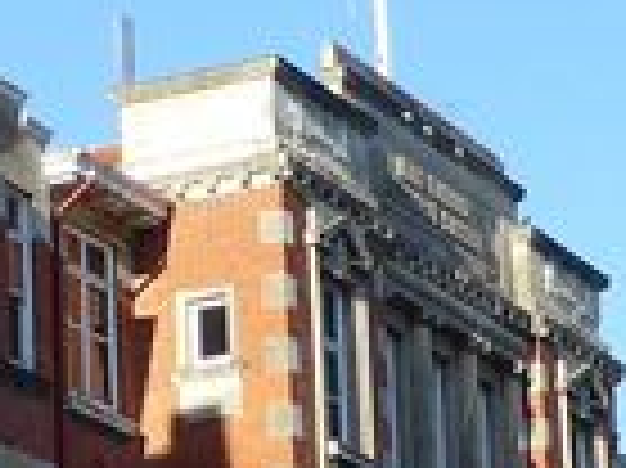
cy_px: 585
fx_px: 4047
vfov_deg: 6.6
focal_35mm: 224
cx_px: -369
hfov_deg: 8.6
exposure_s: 1/400
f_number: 3.7
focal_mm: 6.7
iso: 80
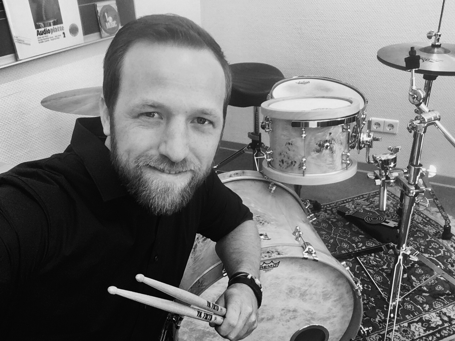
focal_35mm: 31
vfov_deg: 45.4
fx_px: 407
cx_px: 228
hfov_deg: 58.4
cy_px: 170
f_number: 2.4
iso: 64
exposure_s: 1/33
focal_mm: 2.15
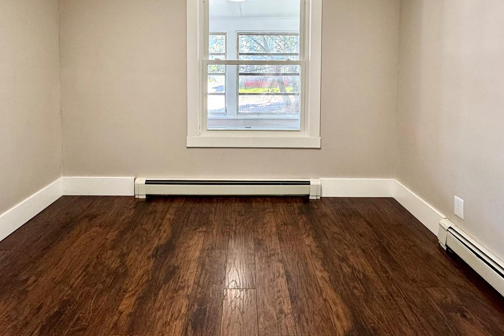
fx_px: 294
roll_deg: -0.3
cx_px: 247
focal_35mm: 21
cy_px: 78
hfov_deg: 81.2
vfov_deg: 56.1
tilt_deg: -2.4
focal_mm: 2.22
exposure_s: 1/120
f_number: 2.2
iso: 250
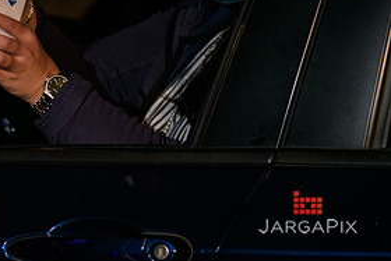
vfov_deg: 9.4
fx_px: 1576
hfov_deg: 13.9
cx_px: -13
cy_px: -6
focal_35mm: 145
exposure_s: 1/125
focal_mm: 70
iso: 1600
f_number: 3.2
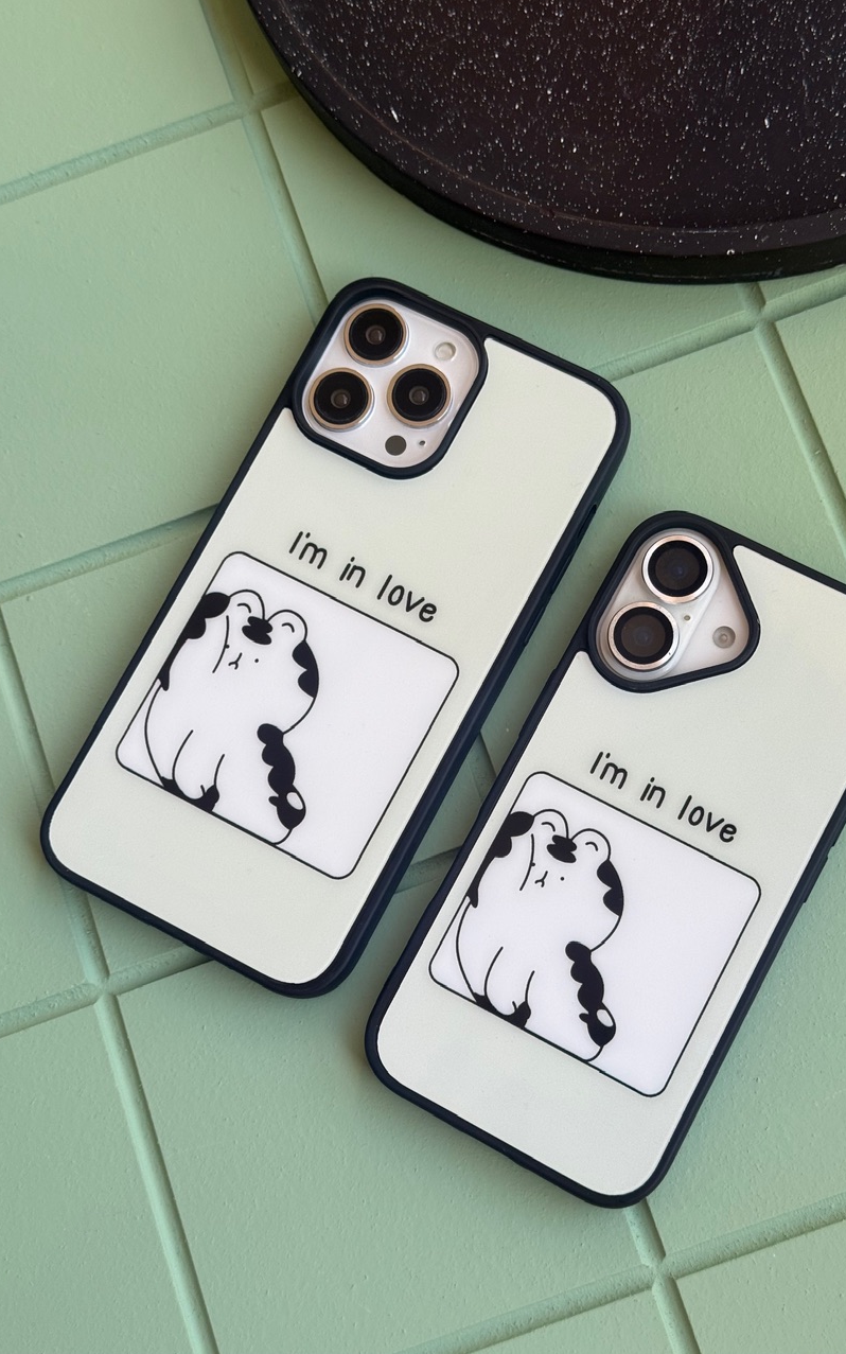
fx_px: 1882
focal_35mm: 51
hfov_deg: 25.3
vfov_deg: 39.6
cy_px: 678
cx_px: 478
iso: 64
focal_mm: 6.76
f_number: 1.78
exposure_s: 1/311
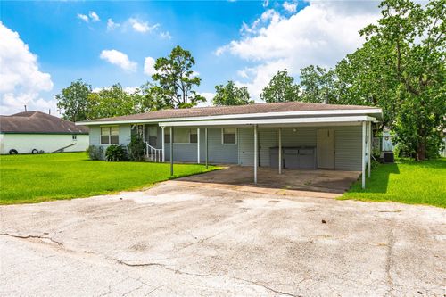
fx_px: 272
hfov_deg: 78.6
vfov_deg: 57.2
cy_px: 148
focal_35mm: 22
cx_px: 223
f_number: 14
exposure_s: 1/160
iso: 125
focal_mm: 22
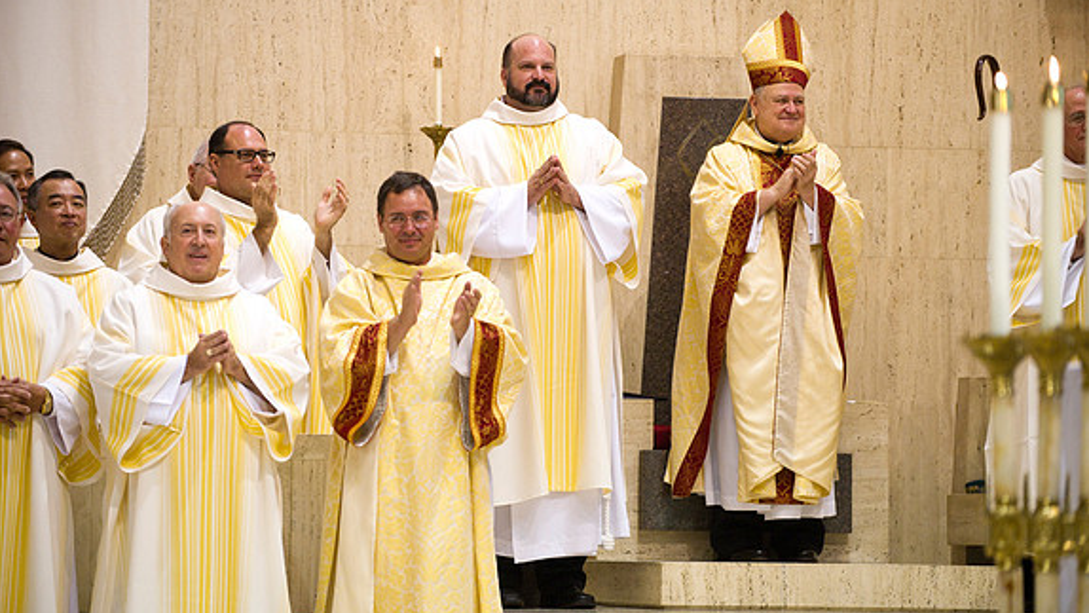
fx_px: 4274
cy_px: 315
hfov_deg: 14.5
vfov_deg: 8.2
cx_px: 543
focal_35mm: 148
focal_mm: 140
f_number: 2.8
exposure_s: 1/160
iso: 2000
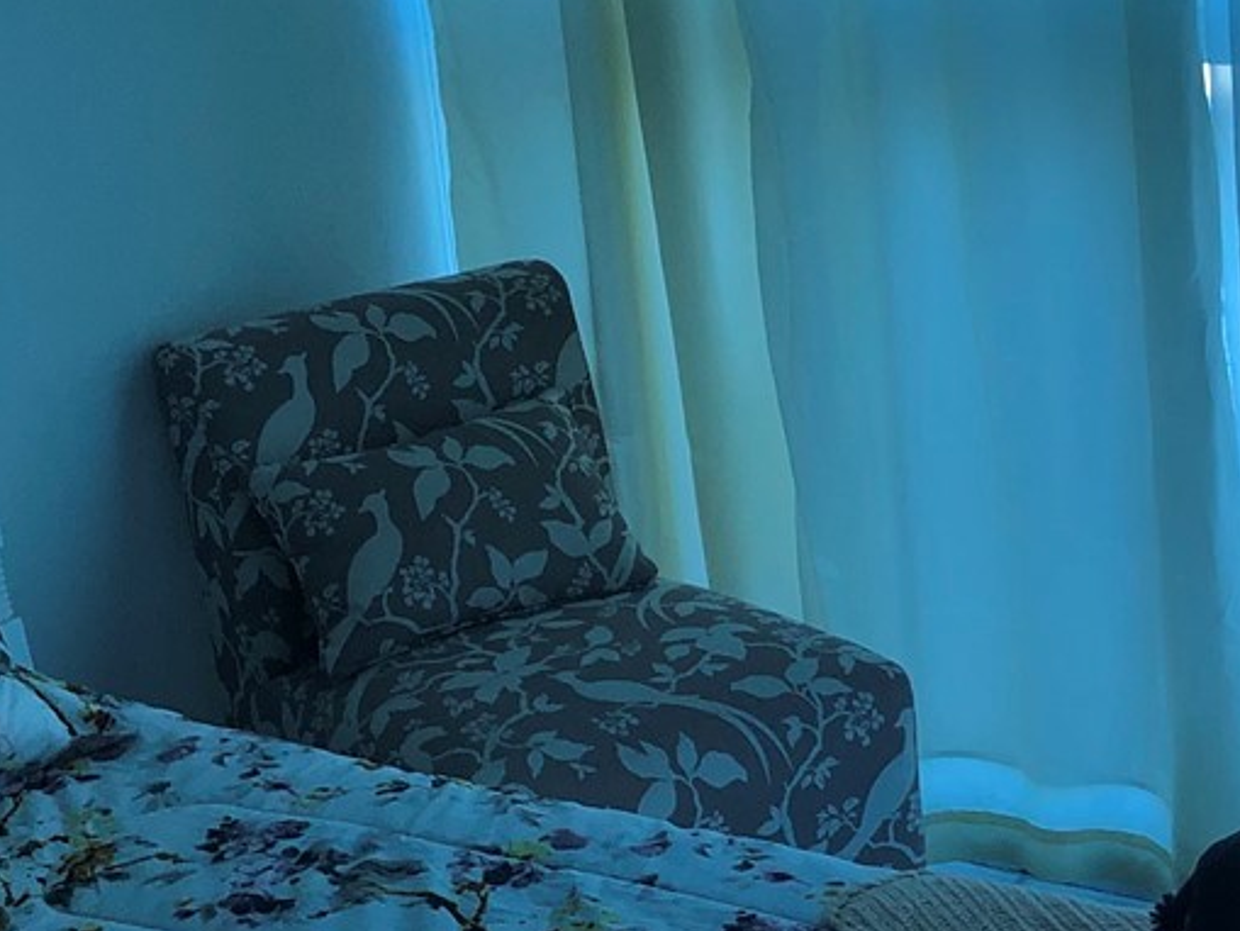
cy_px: 263
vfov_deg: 16.7
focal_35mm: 88
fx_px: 3153
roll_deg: +6.0
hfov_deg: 22.2
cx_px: 738
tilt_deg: -14.9
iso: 40
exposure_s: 1/120
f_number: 1.8
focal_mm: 3.99
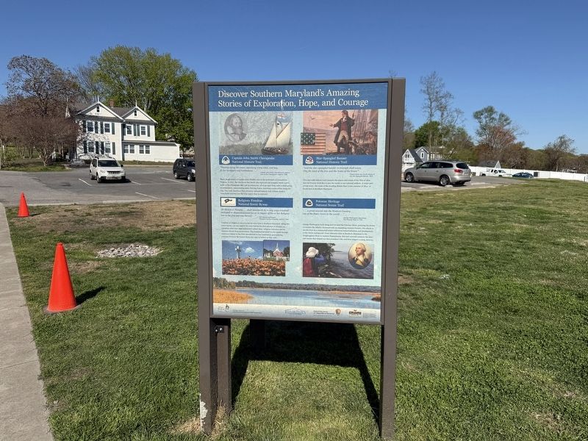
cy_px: 220
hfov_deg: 71.6
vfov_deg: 56.8
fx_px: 408
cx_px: 294
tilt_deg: -6.5
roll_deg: -1.5
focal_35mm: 24
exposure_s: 1/7353
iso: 80
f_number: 1.78
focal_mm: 6.76
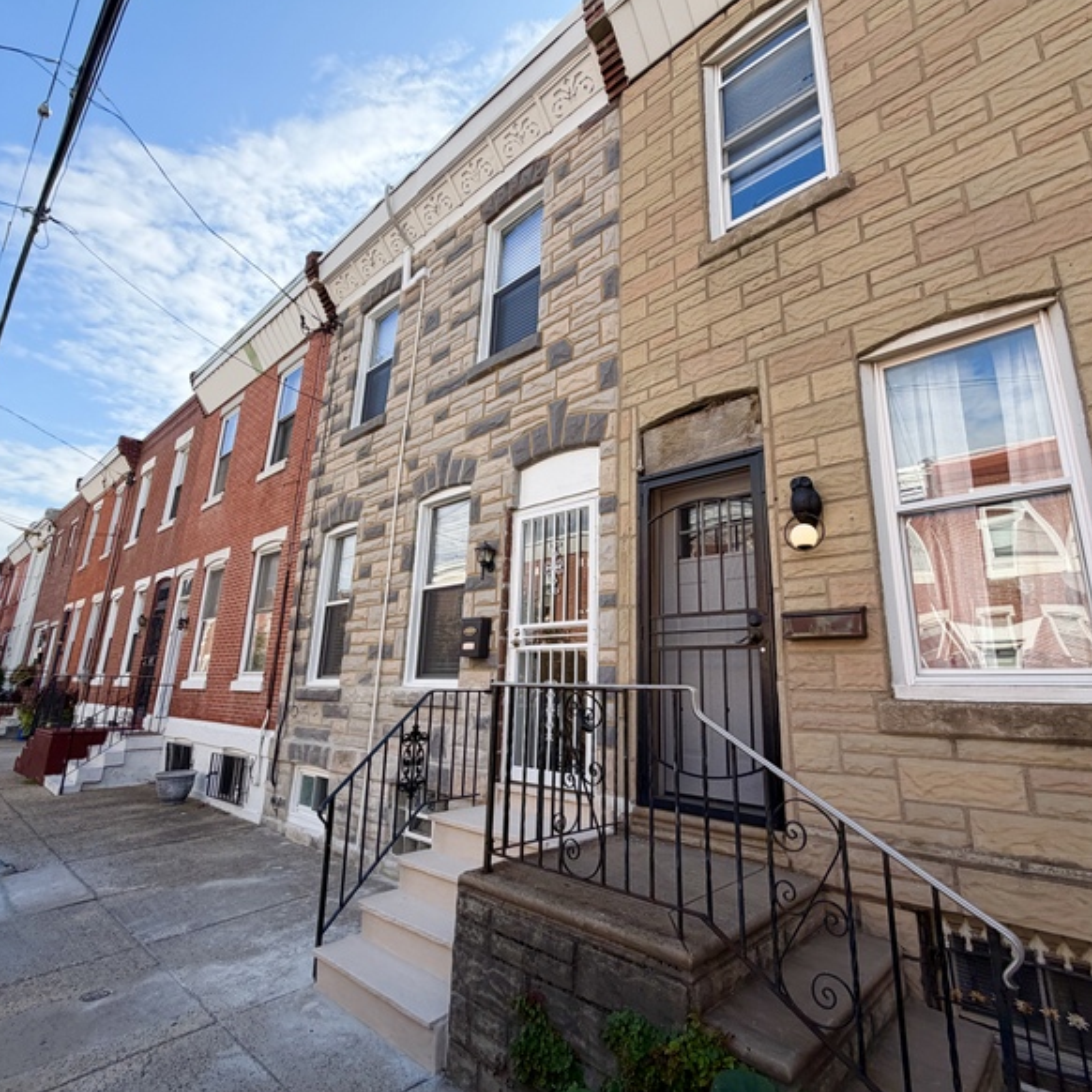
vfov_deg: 84.0
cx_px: 548
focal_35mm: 17
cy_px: 542
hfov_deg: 84.0
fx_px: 607
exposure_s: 1/625
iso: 40
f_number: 2.2
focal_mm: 2.22
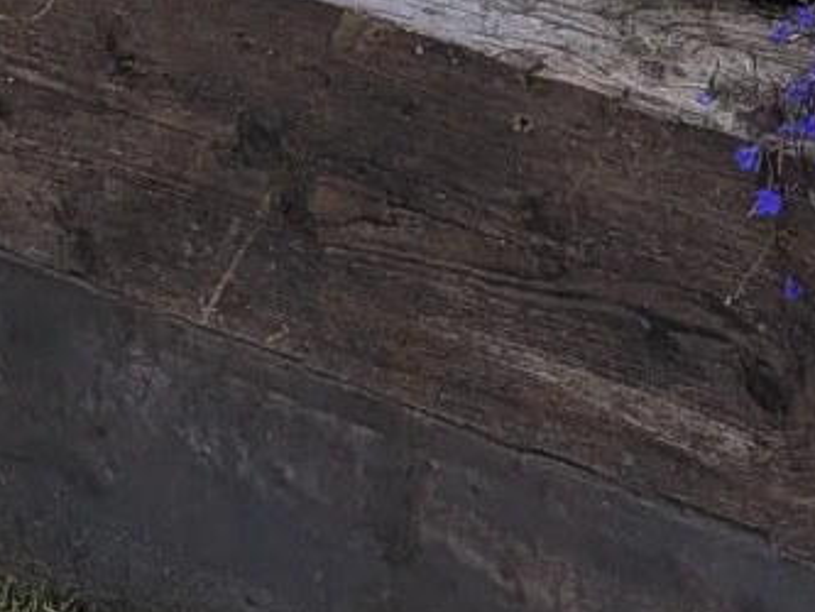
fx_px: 3392
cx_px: 1248
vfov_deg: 8.7
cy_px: -1165
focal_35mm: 144
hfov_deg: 12.9
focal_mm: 4.53
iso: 27
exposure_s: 1/763
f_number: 1.7
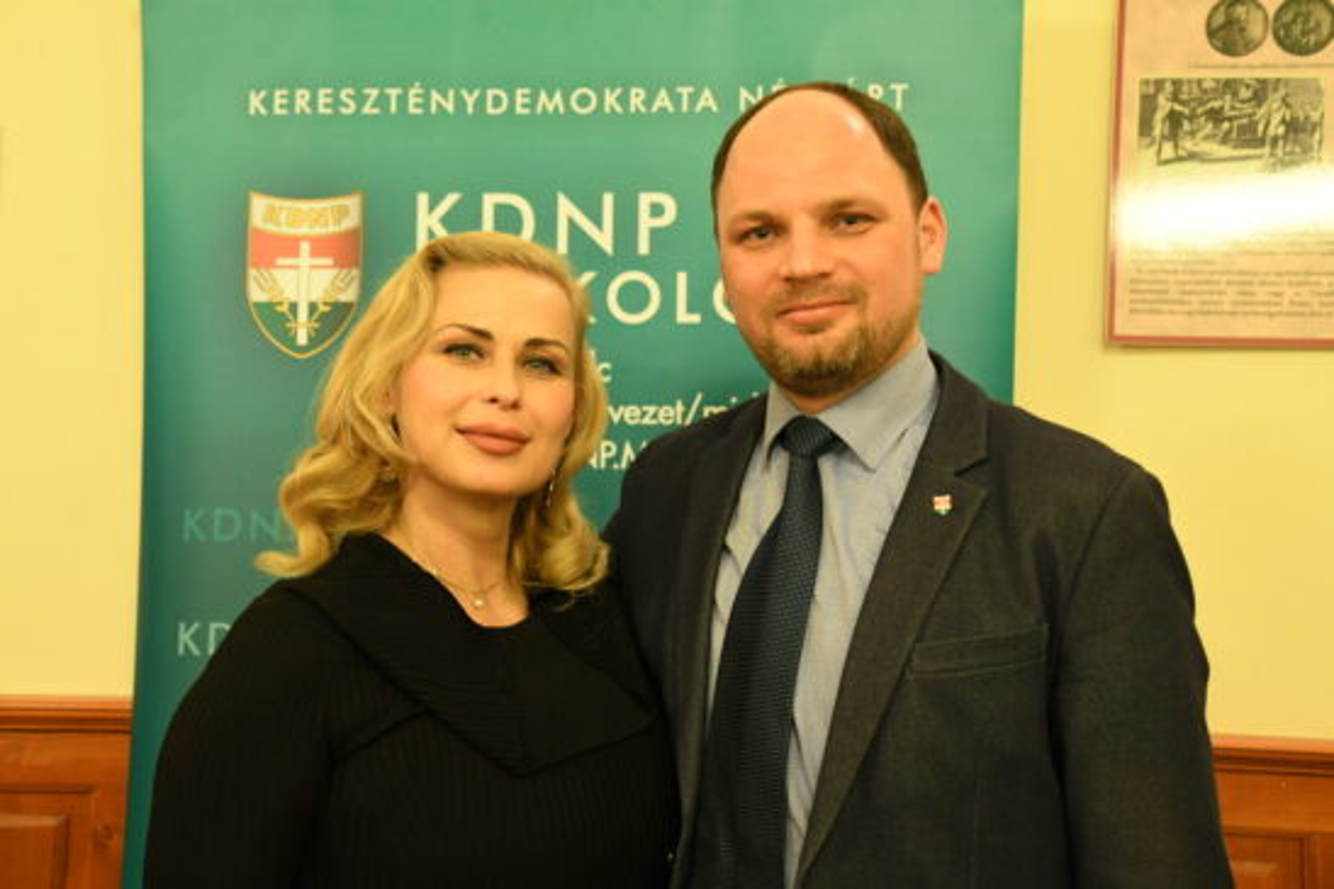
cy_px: 444
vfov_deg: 28.1
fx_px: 1778
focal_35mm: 48
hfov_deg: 41.1
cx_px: 667
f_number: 4.5
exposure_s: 1/40
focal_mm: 32
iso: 2500
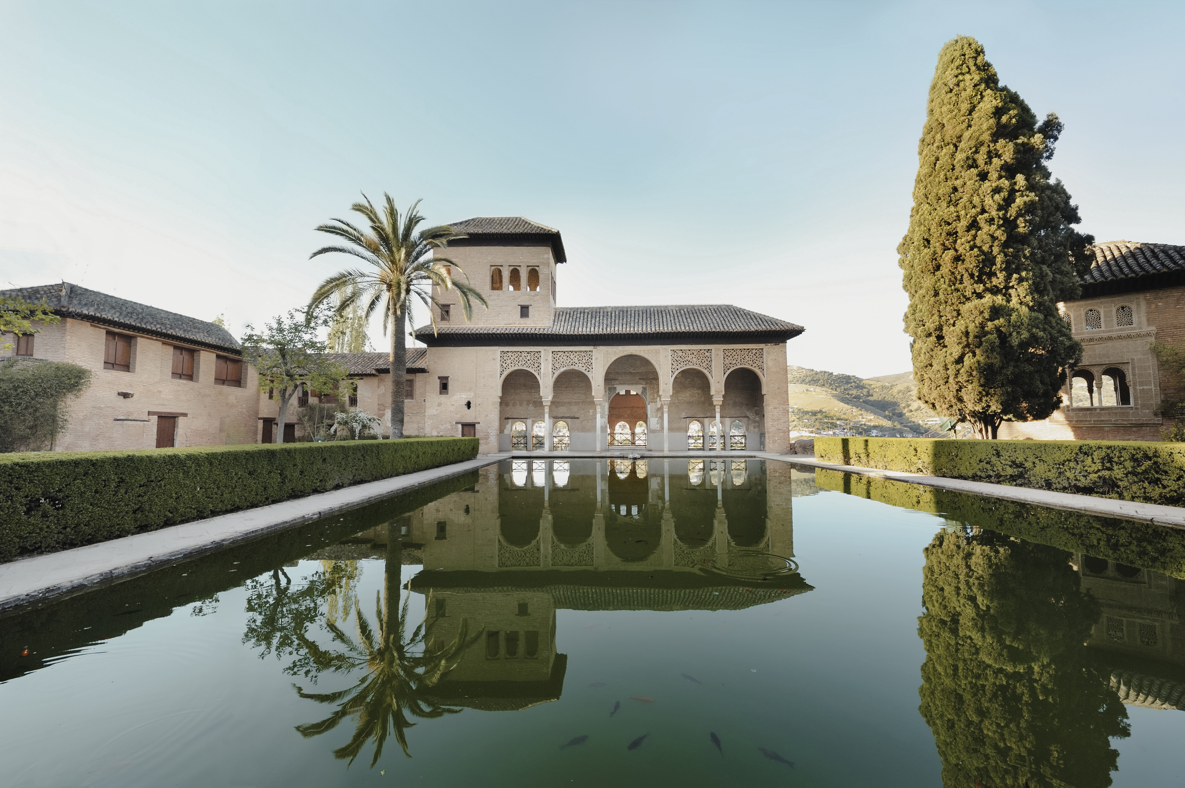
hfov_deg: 104.3
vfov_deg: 81.1
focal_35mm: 14
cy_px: 394
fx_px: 461
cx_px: 592
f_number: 9
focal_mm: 14
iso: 640
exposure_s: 1/200
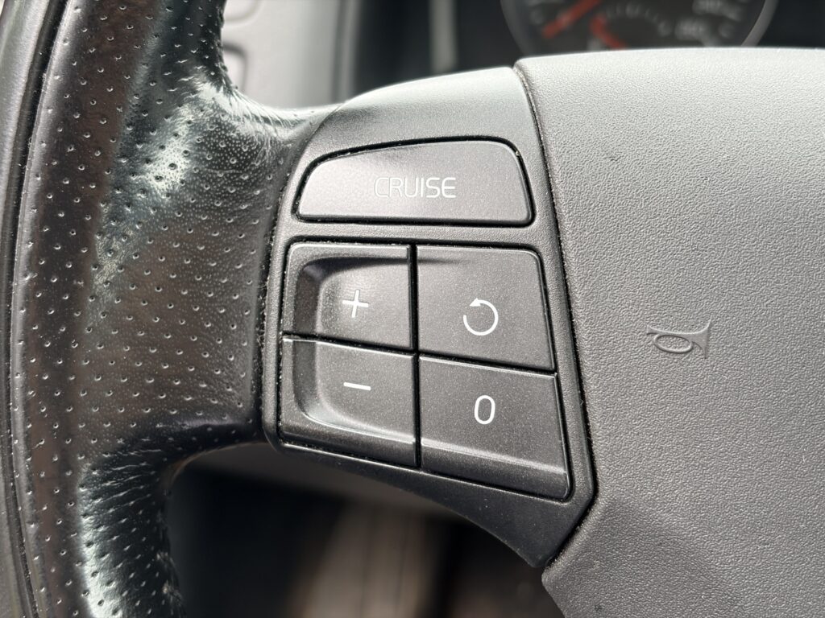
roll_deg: -2.7
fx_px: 1239
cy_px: 309
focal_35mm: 52
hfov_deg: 36.8
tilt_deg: -32.9
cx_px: 412
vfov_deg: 28.0
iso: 80
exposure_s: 1/60
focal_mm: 5.96
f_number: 1.6
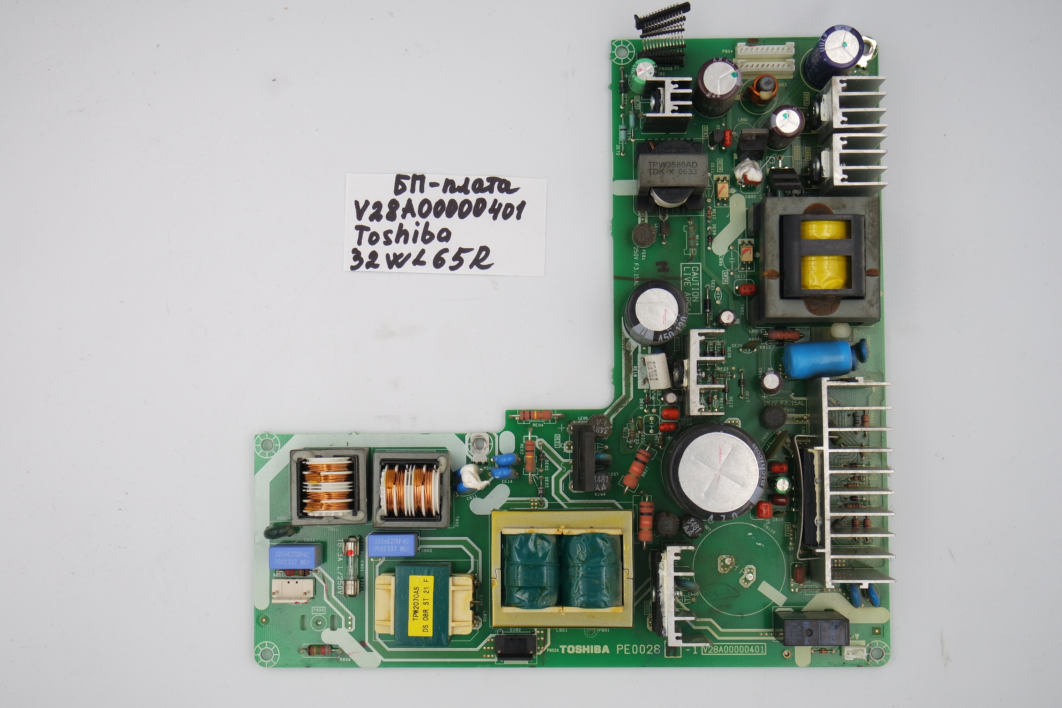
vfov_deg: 28.1
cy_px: 354
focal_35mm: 48
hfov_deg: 41.1
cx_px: 531
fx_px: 1416
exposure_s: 1/125
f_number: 5
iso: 160
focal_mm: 18
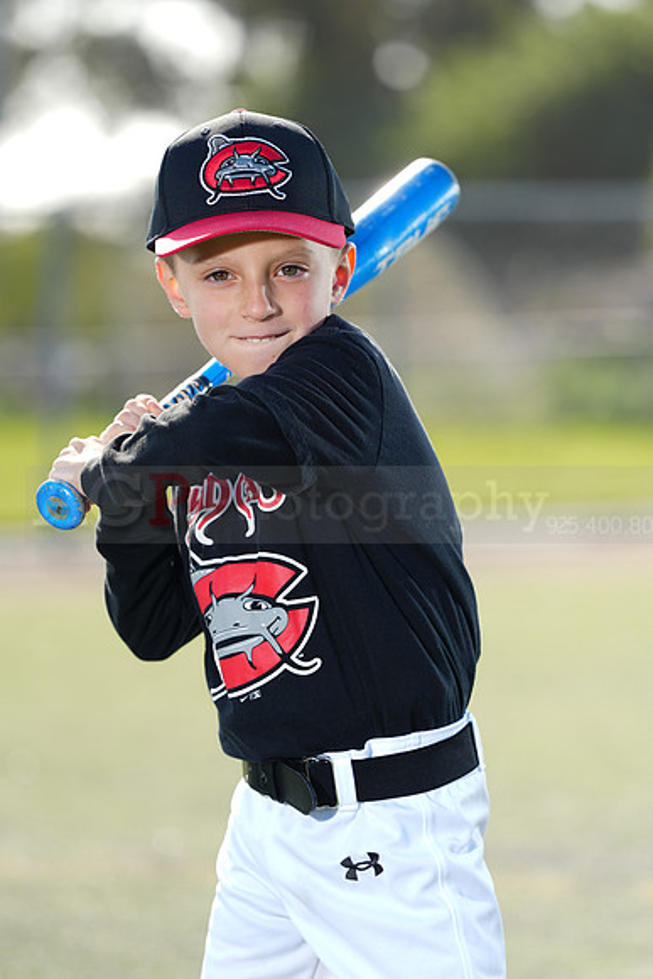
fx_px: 5438
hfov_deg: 6.9
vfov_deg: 10.3
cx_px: 326
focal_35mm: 200
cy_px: 490
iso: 64
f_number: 4.5
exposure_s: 1/250
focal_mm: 200
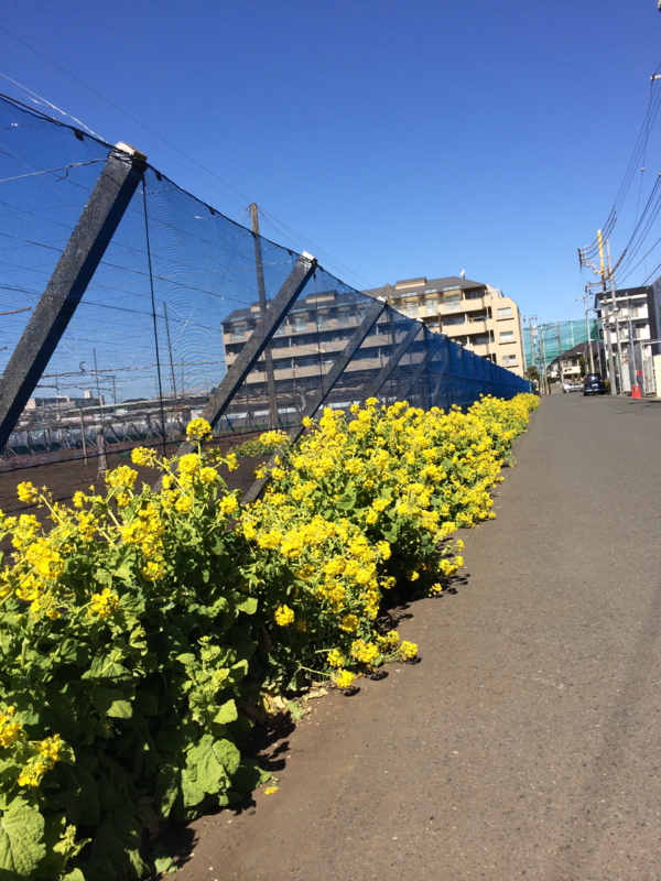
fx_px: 764
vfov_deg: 60.0
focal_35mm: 30
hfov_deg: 46.8
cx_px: 330
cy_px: 440
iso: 32
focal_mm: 4.12
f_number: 2.2
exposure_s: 1/1953
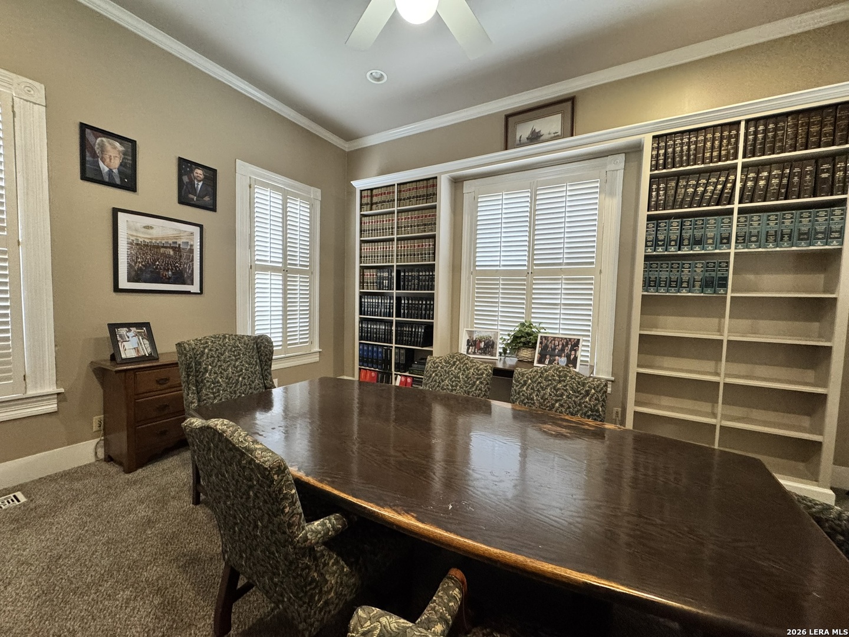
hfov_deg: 102.1
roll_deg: -2.0
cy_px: 318
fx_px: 343
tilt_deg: -3.9
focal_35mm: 14
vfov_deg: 85.7
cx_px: 424
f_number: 2.2
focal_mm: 2.22
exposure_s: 1/60
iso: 400
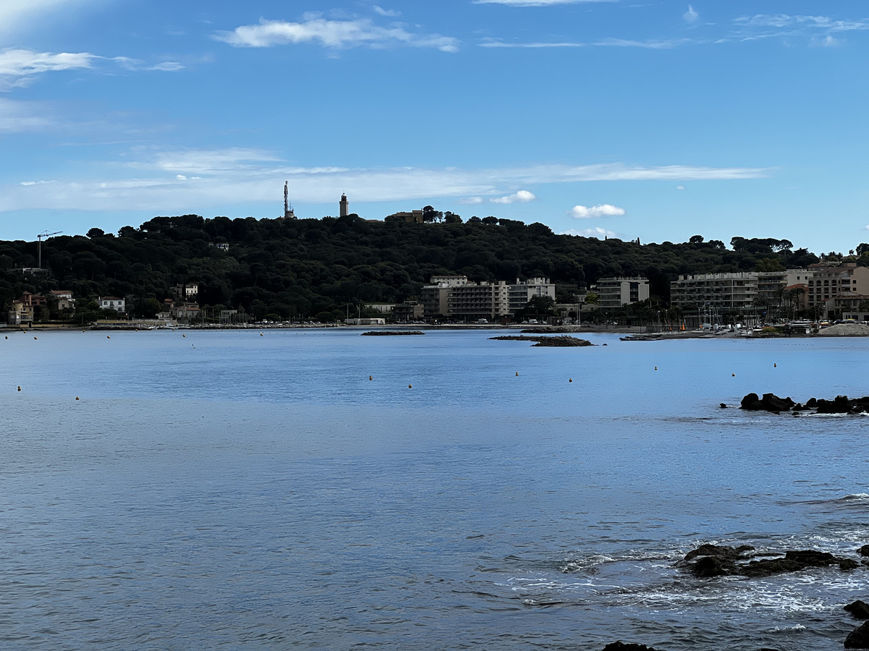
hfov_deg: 25.3
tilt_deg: +0.2
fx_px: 1933
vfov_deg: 19.1
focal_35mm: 77
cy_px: 326
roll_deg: +0.8
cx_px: 434
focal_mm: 9
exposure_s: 1/889
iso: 32
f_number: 2.8
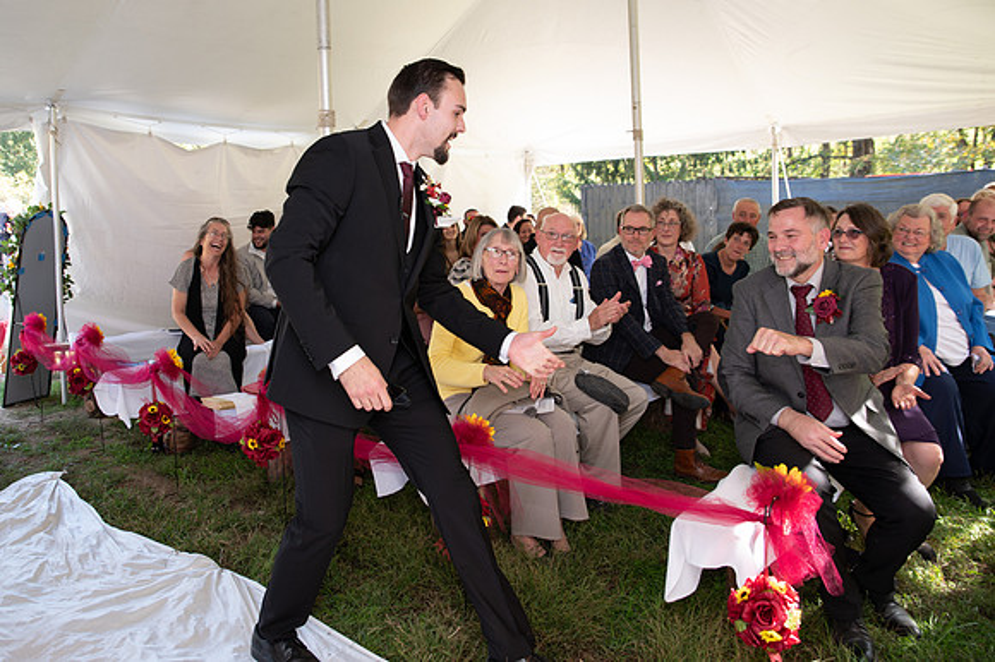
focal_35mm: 28
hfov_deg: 64.3
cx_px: 406
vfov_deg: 45.6
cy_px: 270
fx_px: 784
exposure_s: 1/200
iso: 320
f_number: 3.2
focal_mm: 24
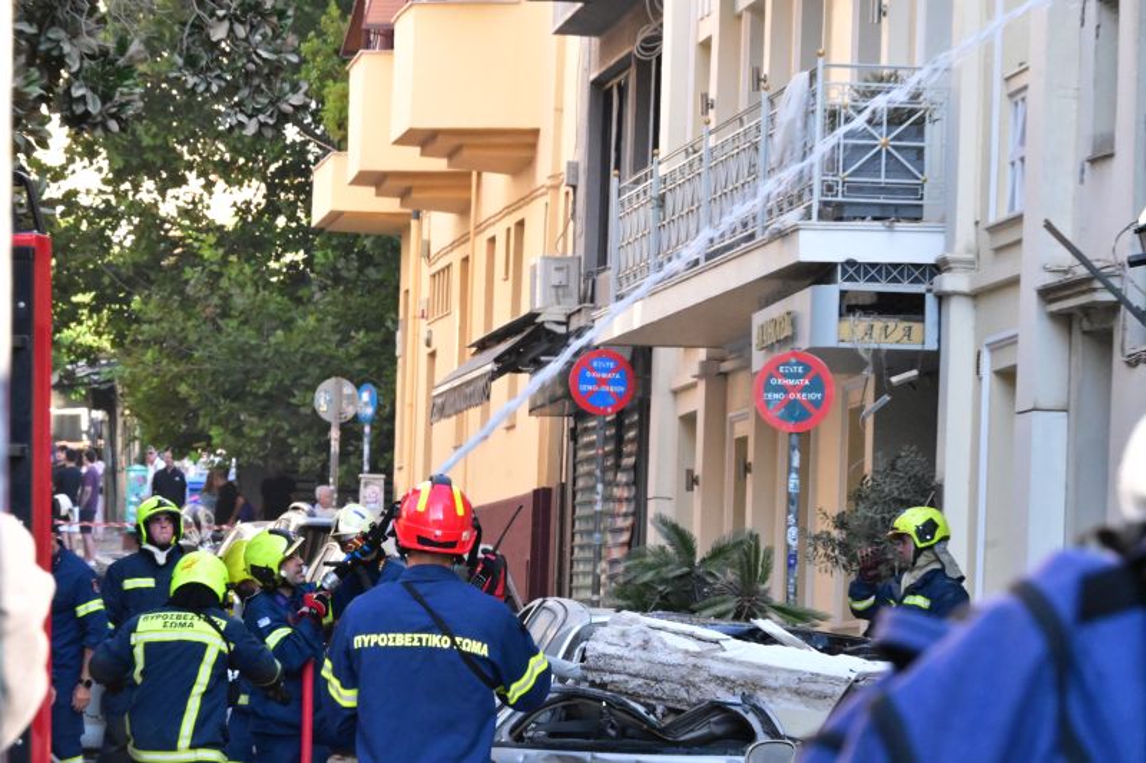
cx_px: 573
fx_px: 8338
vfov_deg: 5.2
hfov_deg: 7.9
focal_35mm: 262
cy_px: 382
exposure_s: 1/400
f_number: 14
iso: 6400
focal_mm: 175
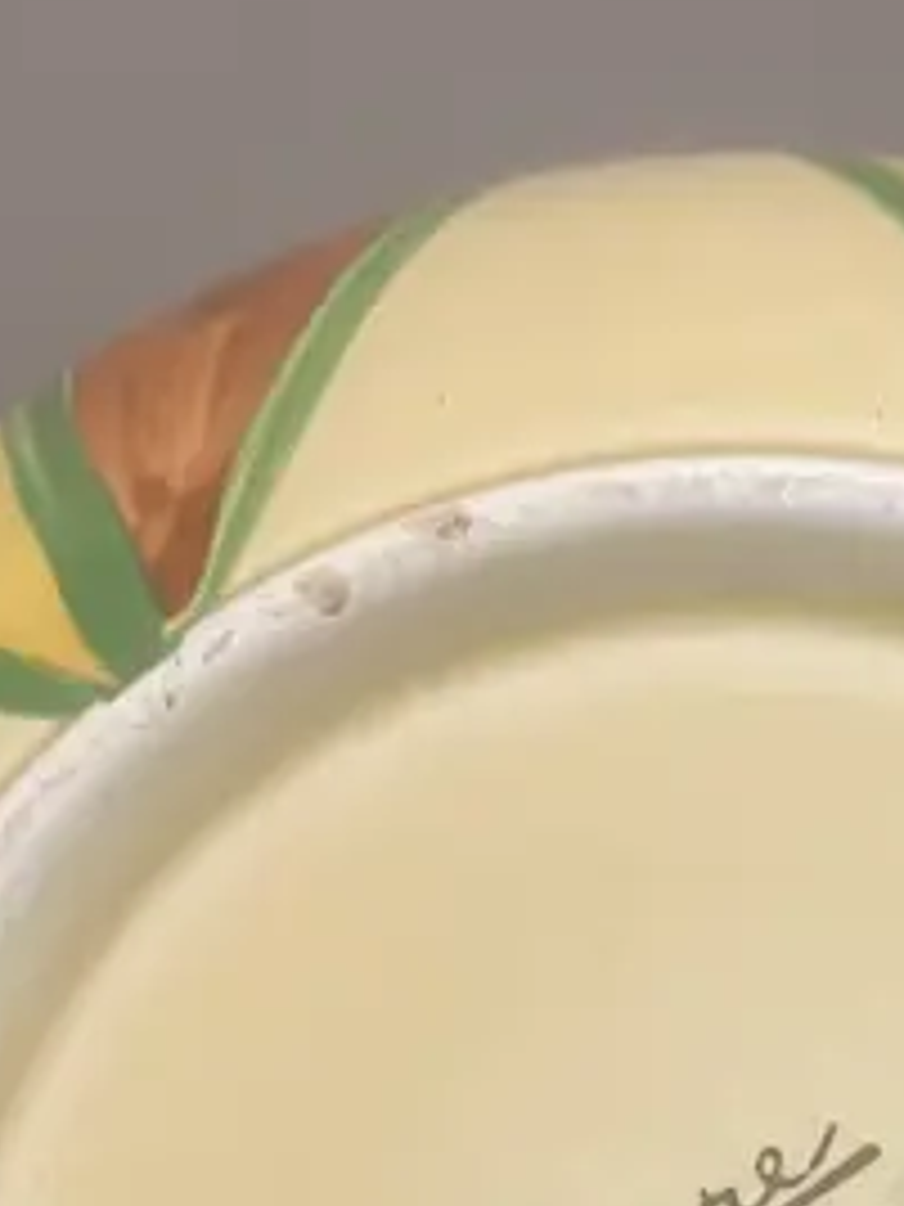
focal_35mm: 107
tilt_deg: -34.3
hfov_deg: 13.8
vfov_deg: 17.4
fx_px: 3726
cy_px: 1512
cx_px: 742
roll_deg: -12.7
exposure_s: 1/50
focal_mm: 3.99
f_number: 1.8
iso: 100
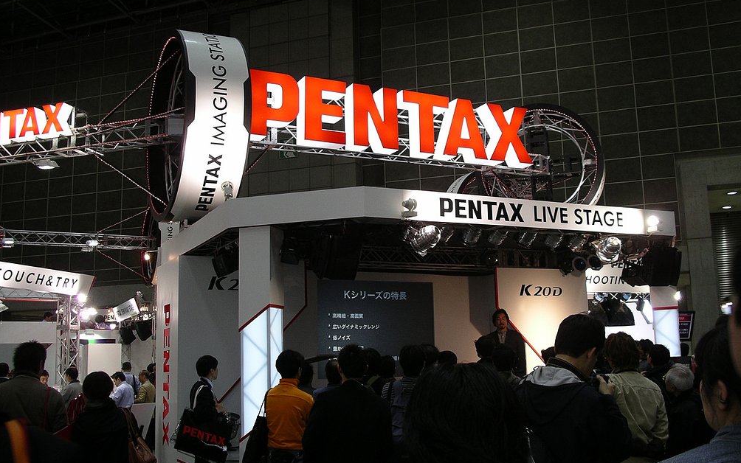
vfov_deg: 32.0
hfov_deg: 49.3
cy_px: 225
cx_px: 375
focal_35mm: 40
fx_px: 808
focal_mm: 7.8
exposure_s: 1/50
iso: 64
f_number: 2.8
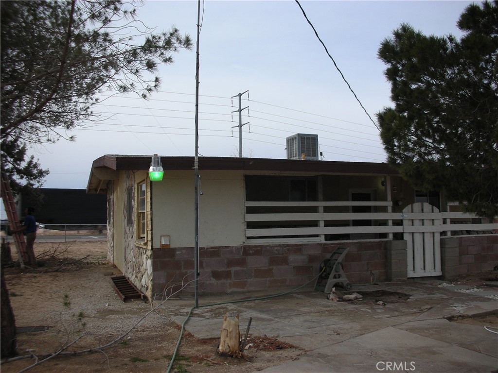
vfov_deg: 40.7
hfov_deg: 52.6
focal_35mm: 35
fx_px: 504
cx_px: 249
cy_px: 186
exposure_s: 1/78.2
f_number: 8.5
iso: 50
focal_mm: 5.8
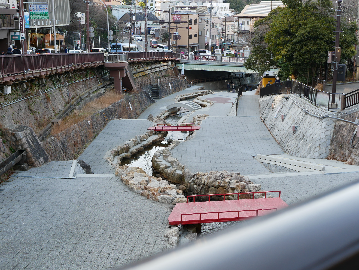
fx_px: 519
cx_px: 180
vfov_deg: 29.1
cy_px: 135
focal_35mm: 50
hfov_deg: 38.2
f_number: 2.8
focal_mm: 25
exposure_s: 1/250
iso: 200
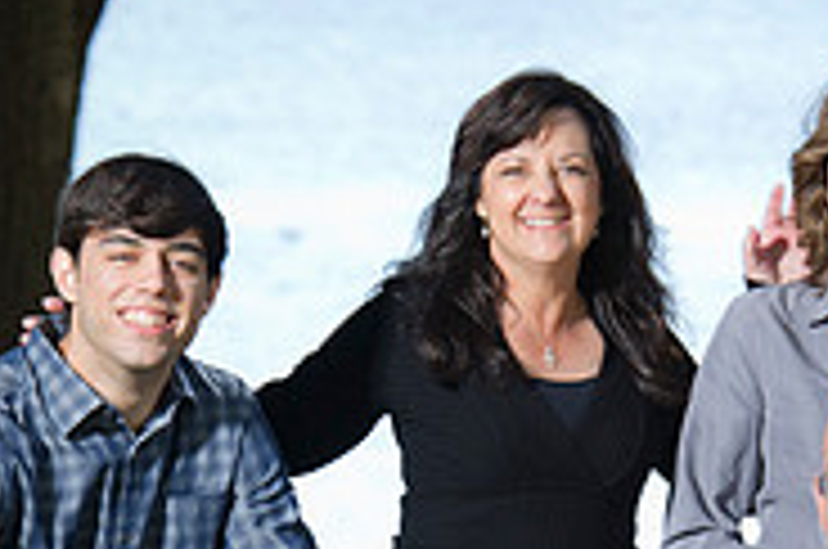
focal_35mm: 442
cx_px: 792
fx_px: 10148
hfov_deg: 4.7
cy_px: 446
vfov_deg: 3.1
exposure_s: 1/200
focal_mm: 140
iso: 200
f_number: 5.6
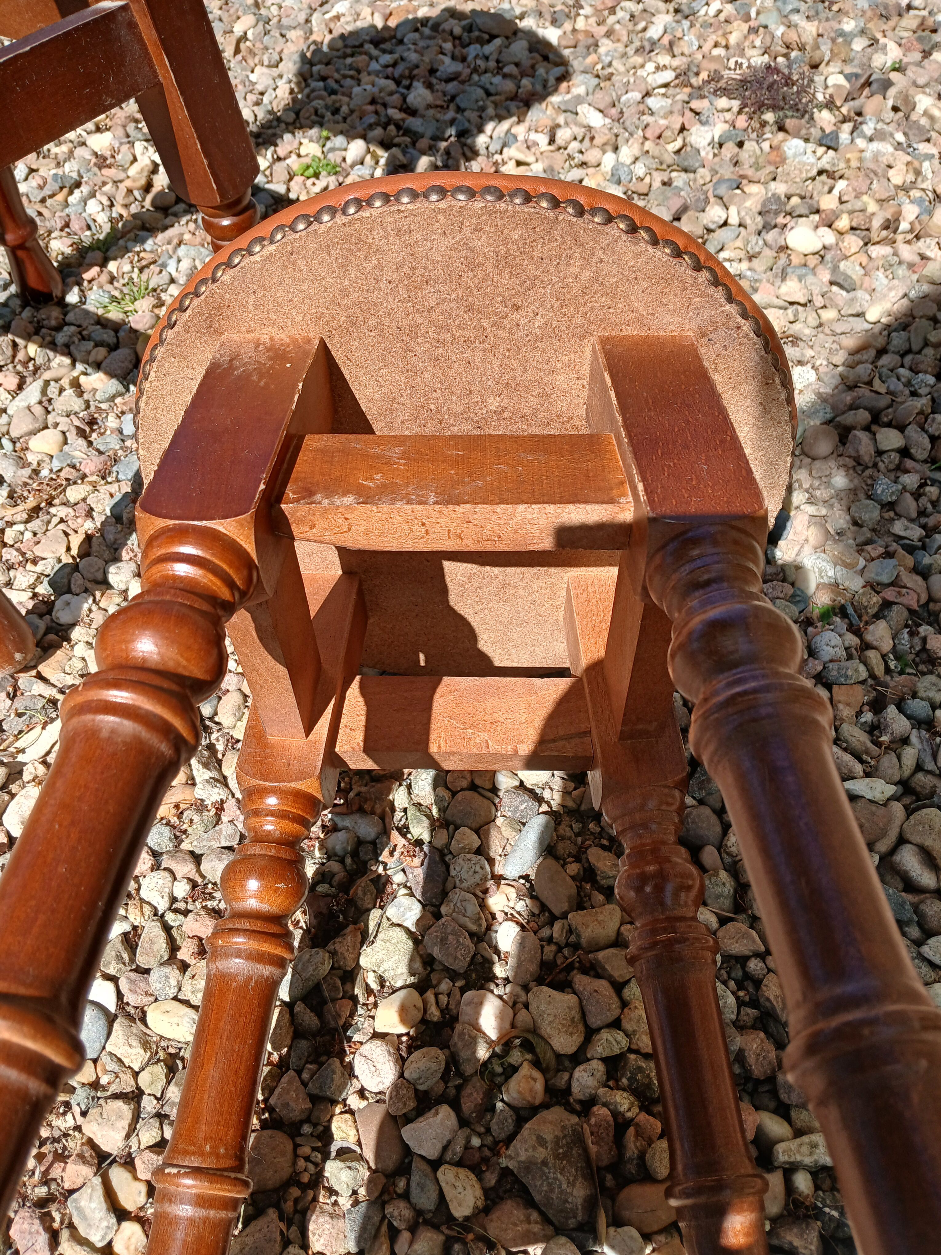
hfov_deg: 53.1
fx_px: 942
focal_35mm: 26
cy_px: 628
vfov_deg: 67.3
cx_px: 470
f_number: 1.8
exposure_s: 1/395
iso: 20
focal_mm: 3.98
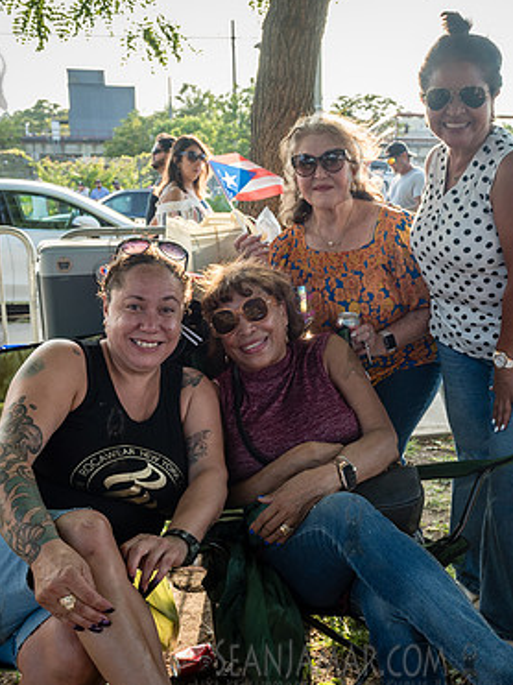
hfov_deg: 36.5
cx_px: 328
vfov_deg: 47.9
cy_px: 348
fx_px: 771
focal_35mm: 39
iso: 250
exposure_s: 1/200
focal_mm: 24
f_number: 4.5
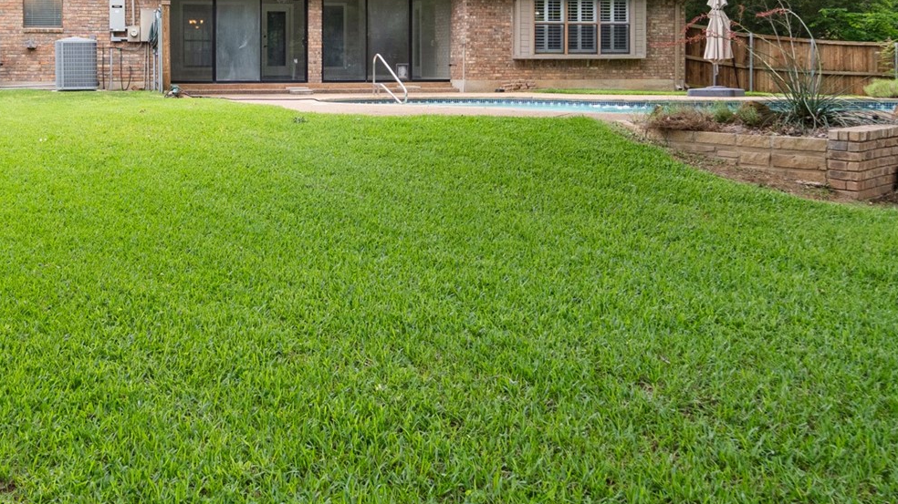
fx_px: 881
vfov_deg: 30.9
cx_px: 274
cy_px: 80
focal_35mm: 37
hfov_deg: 52.6
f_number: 7.1
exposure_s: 1/50
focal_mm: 16
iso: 800
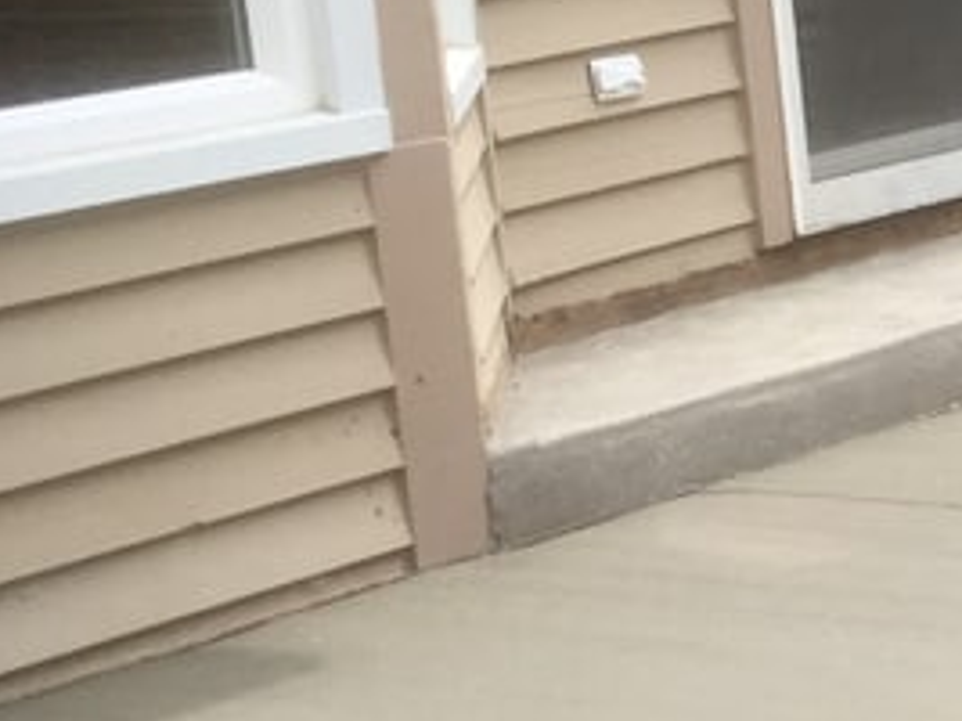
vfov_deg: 10.2
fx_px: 4028
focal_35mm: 145
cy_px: 512
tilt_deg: -12.9
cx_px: 1926
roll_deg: +0.1
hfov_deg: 12.1
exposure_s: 1/370
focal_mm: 4.15
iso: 32
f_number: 2.2
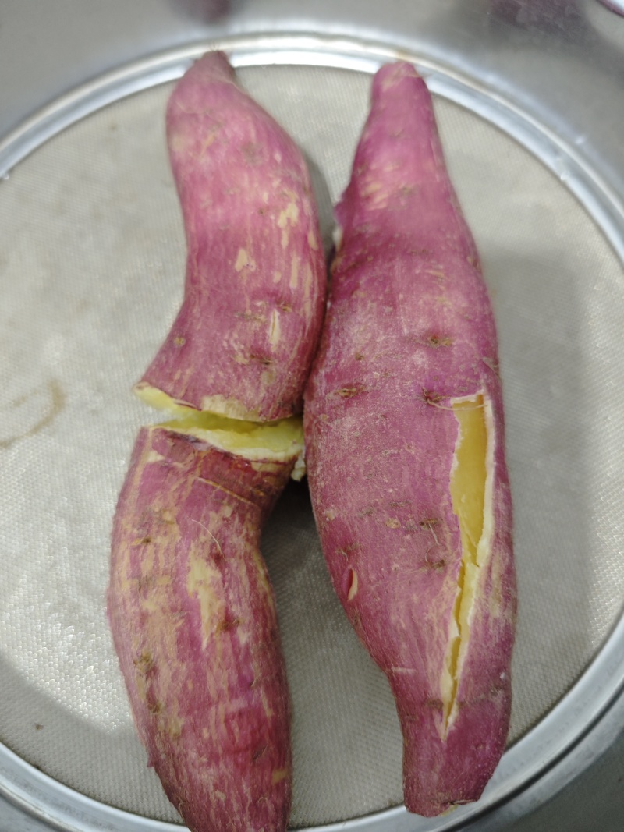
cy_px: 416
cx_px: 312
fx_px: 577
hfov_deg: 56.8
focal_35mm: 24
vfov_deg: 71.6
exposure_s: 1/33.3
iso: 640
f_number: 1.6
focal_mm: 5.84
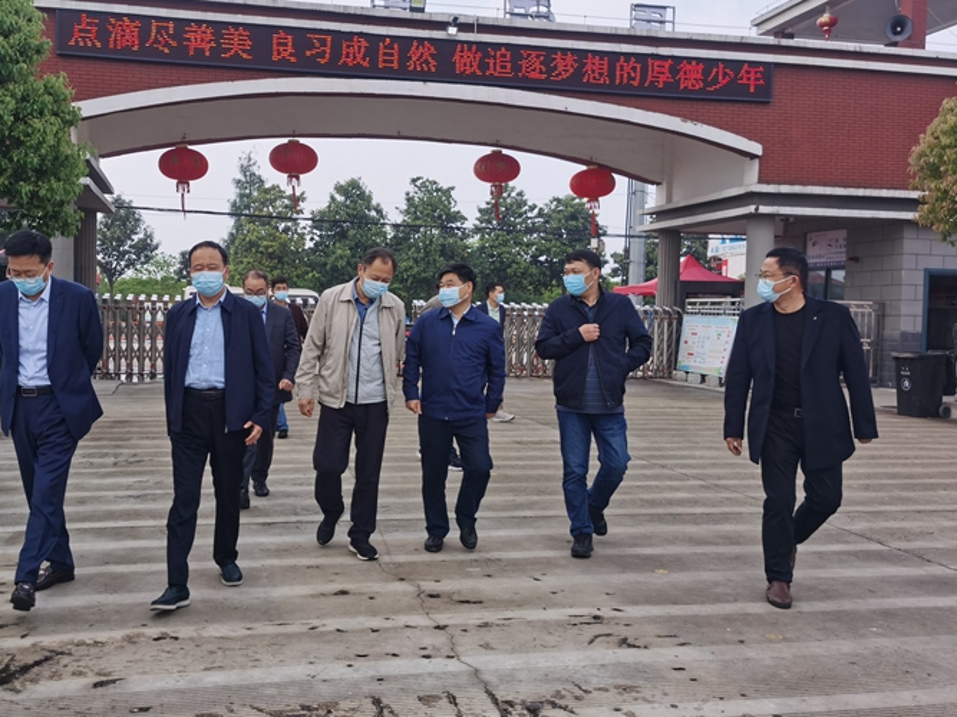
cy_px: 341
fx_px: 995
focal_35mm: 36
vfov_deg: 39.6
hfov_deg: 51.1
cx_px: 390
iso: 50
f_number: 1.6
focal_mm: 5.56
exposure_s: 1/3165
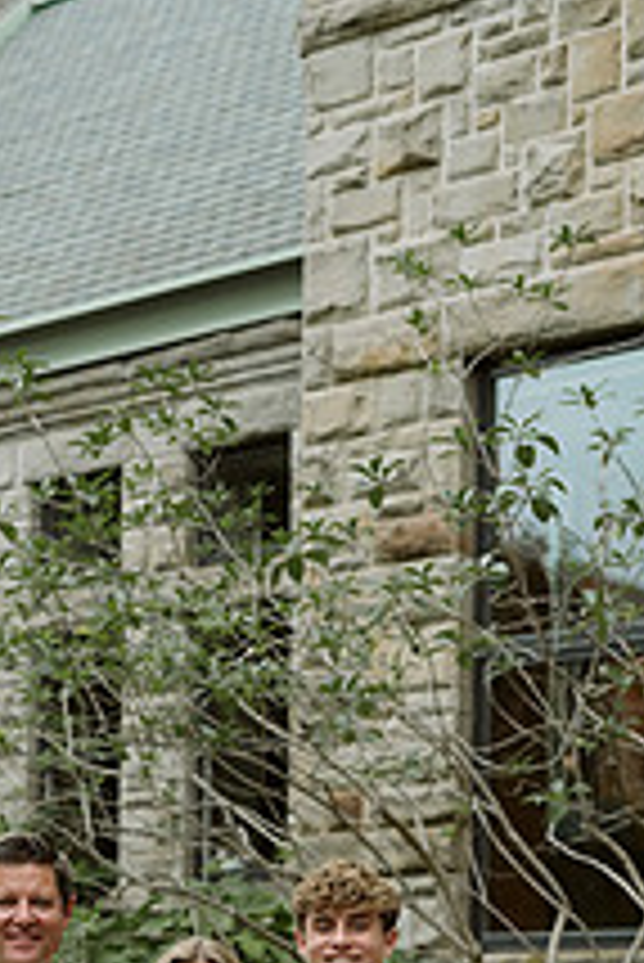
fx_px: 2813
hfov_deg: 13.0
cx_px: 167
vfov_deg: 18.8
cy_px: 999
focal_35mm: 105
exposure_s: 1/320
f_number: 2.8
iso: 640
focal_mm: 50
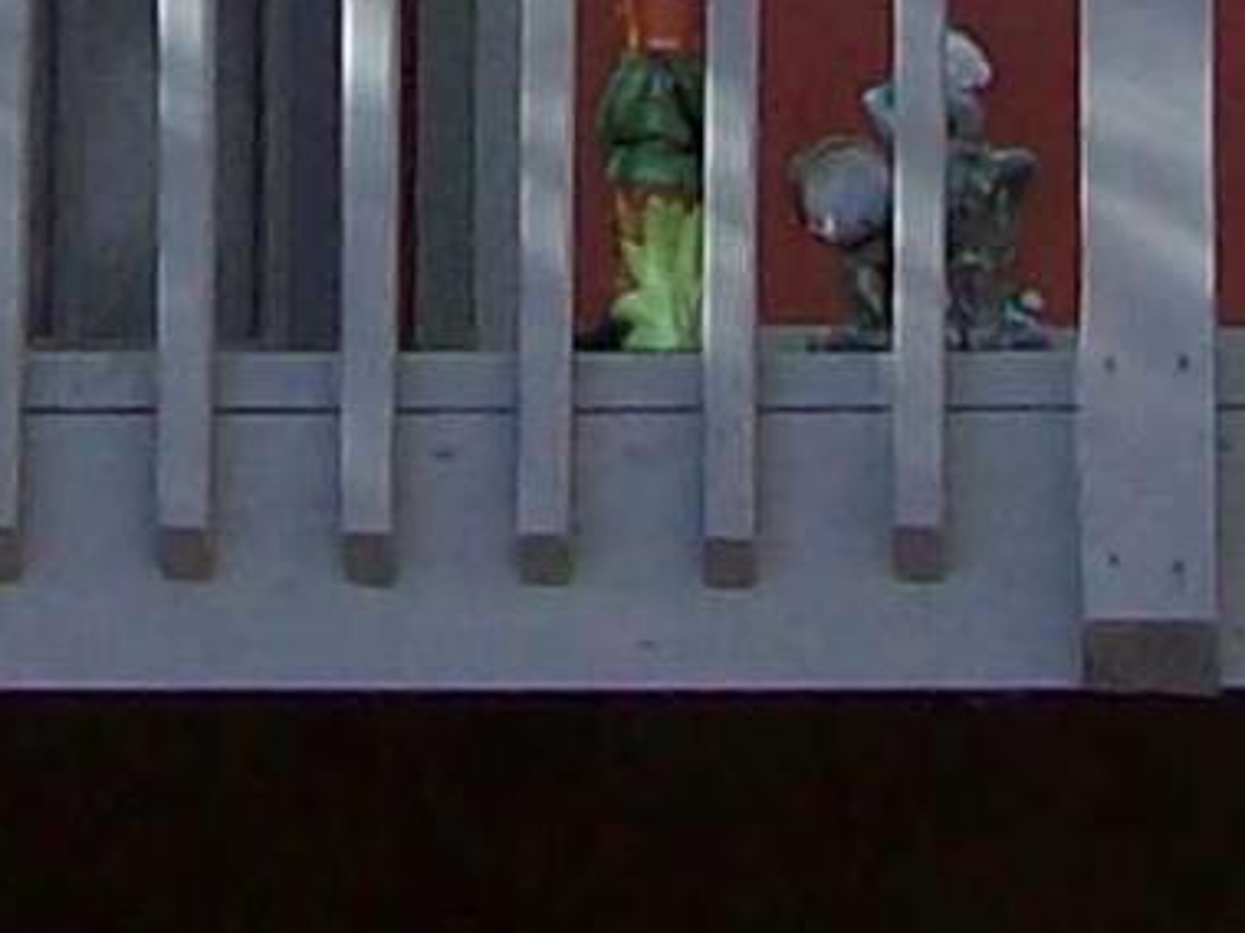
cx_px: 555
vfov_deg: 5.0
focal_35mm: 285
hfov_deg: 7.0
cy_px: -1682
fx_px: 10247
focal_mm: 6
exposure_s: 1/332
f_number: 2.7
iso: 80
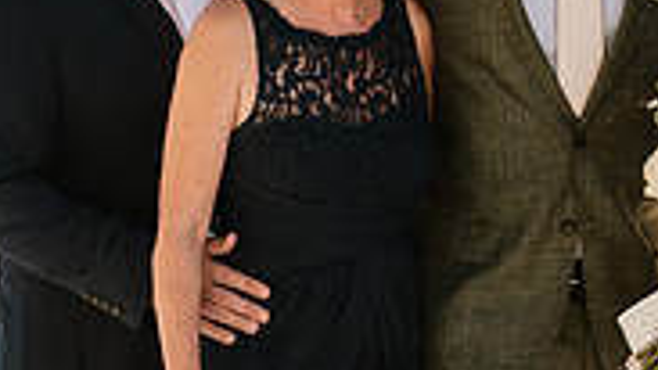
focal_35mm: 299
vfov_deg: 4.1
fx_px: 5218
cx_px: 873
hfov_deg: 7.1
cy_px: 94
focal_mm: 85
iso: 100
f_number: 2.8
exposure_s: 1/800
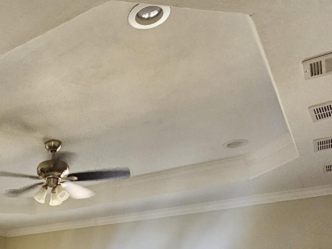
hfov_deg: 42.9
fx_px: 374
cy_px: 353
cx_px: 19
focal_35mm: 39
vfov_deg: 27.8
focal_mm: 2.2
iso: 200
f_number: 2.2
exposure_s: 1/60
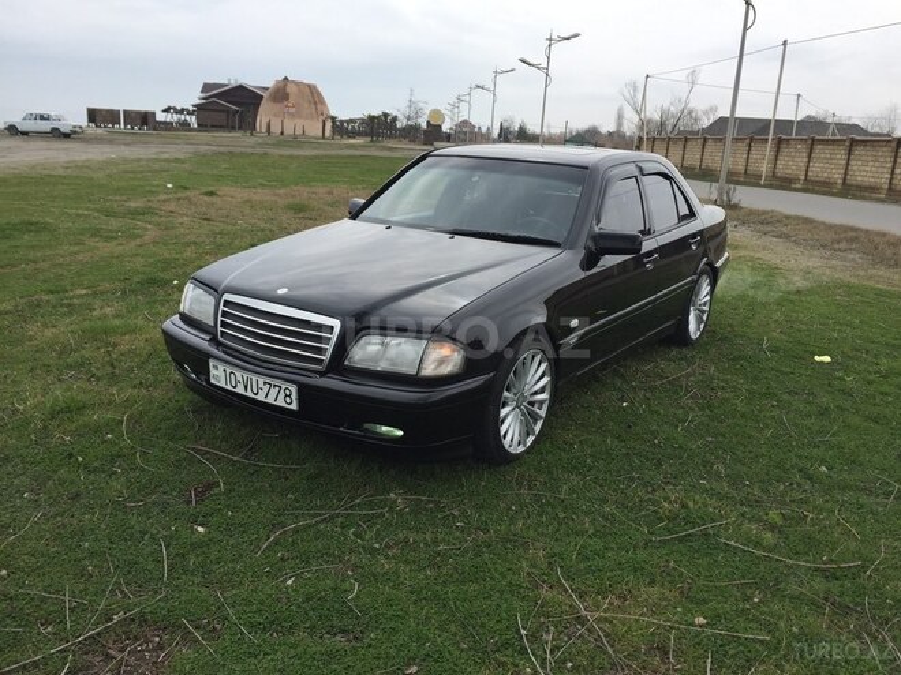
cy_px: 338
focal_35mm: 29
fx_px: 755
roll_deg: -3.5
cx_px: 450
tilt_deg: -13.7
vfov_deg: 48.2
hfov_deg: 61.7
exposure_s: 1/1130
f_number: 2.2
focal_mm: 4.15
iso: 32
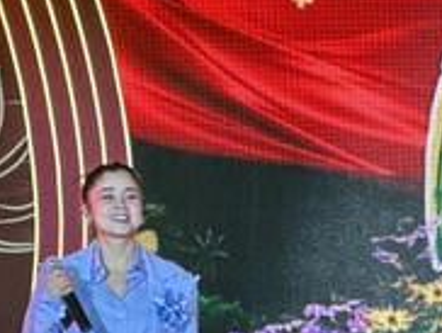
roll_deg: -0.6
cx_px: 583
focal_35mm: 423
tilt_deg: +7.6
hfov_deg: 4.7
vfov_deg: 3.5
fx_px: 5408
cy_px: -70
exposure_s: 1/61
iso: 50
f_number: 2.8
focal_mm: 9
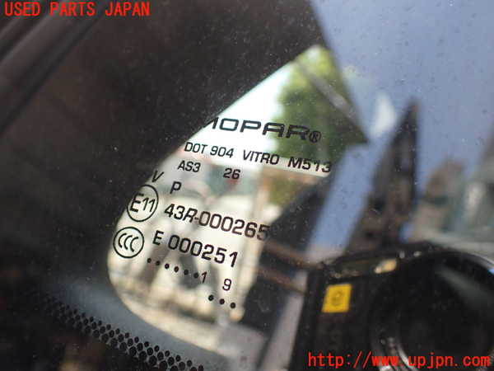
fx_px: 428
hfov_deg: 60.0
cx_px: 247
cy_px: 186
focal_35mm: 30
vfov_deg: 46.8
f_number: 2.3
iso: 100
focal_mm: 5.4
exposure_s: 1/160
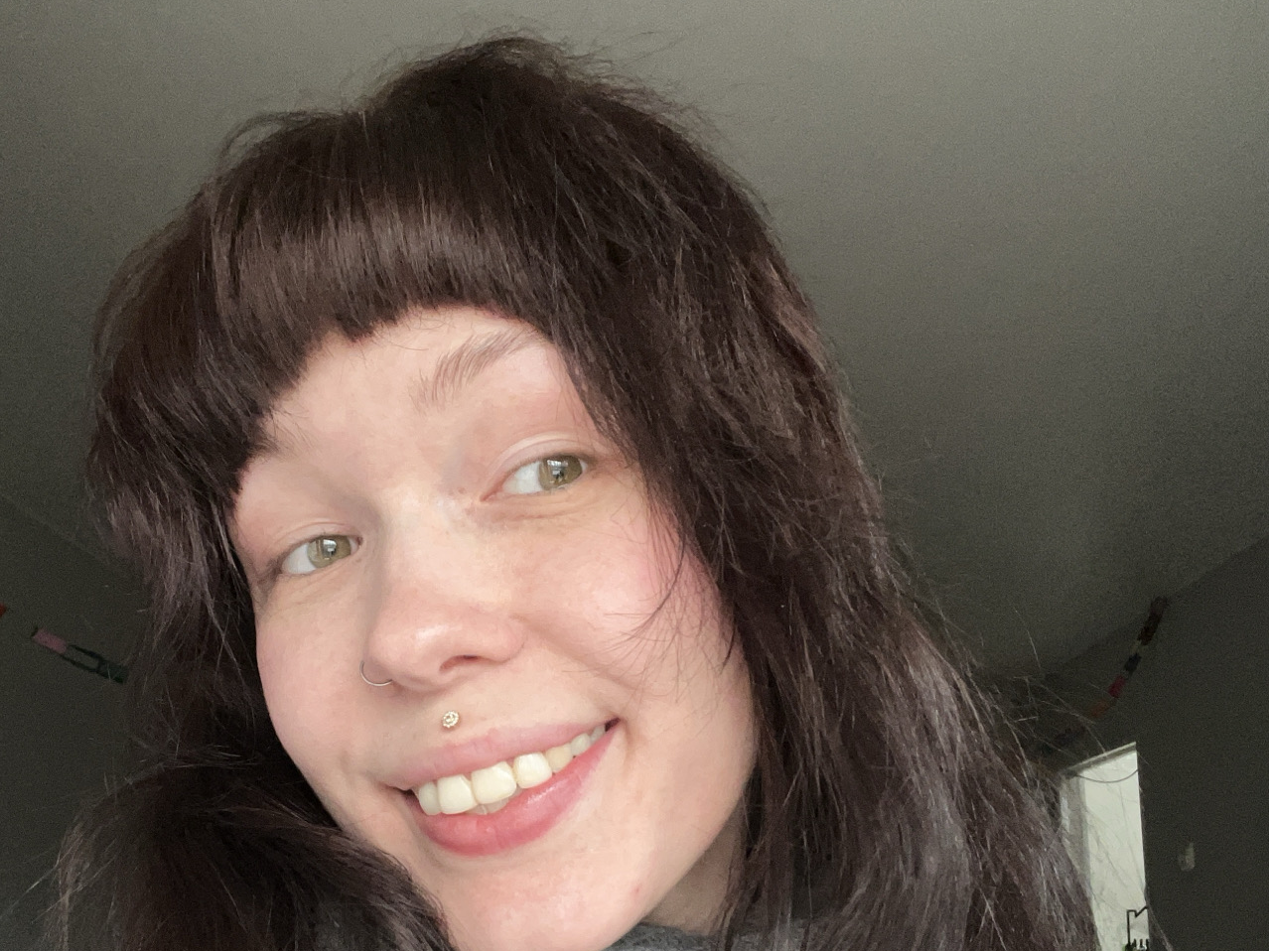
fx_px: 1319
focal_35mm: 36
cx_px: 532
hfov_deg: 51.1
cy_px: 708
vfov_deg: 38.7
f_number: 2.2
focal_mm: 2.71
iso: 125
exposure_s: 1/60
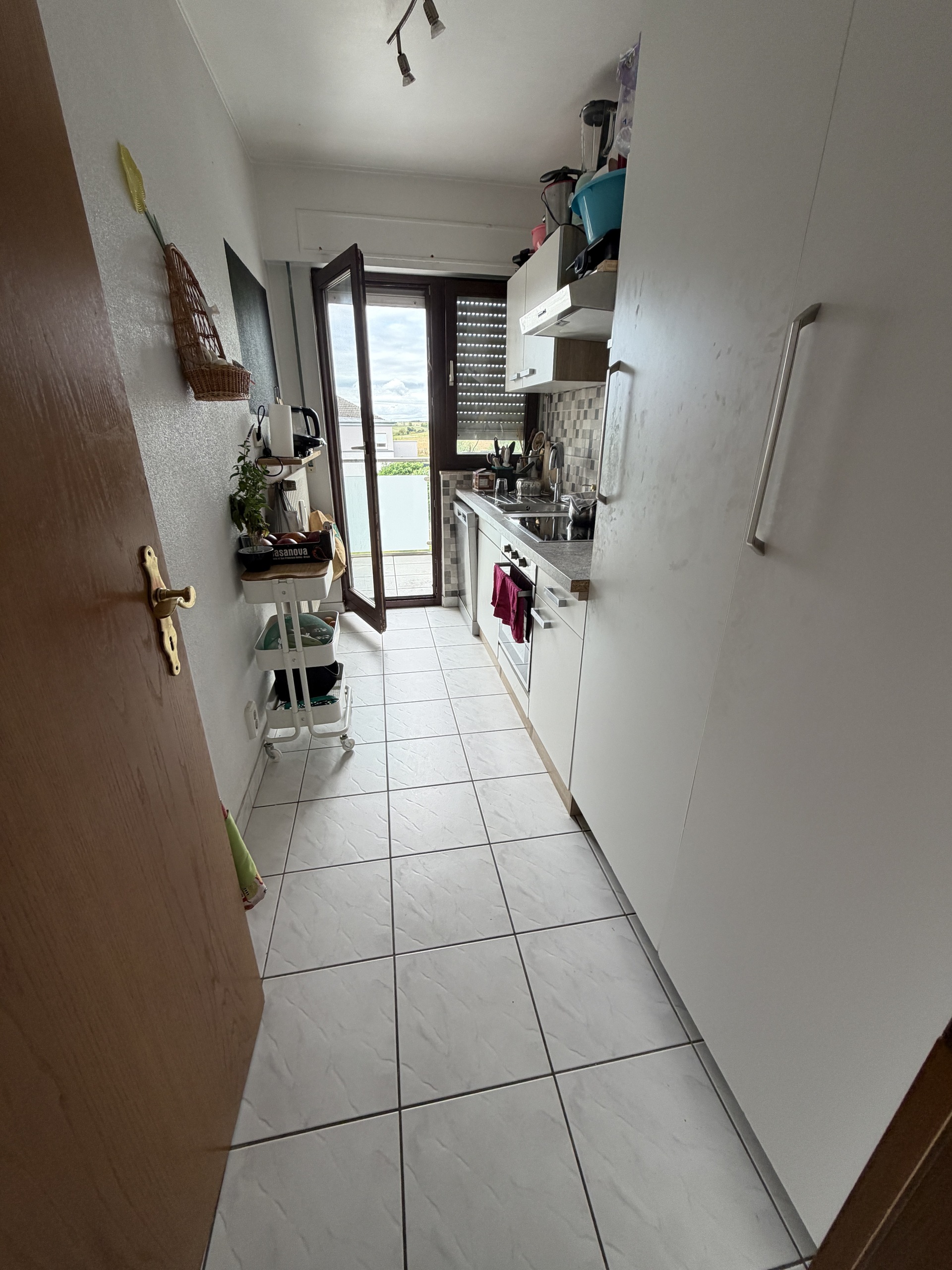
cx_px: 476
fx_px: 513
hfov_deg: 85.7
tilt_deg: -21.0
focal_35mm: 14
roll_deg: -1.7
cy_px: 635
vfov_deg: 102.1
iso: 100
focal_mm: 2.22
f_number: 2.2
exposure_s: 1/121
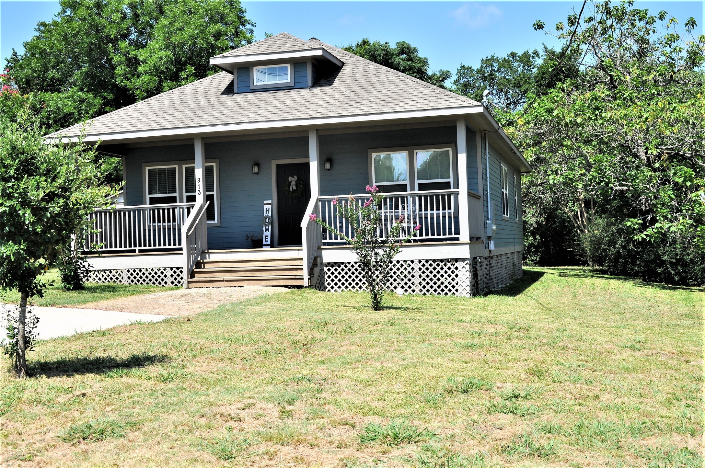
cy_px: 234
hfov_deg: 49.6
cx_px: 352
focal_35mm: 39
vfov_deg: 34.1
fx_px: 763
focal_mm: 26
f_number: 10
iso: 200
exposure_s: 1/400
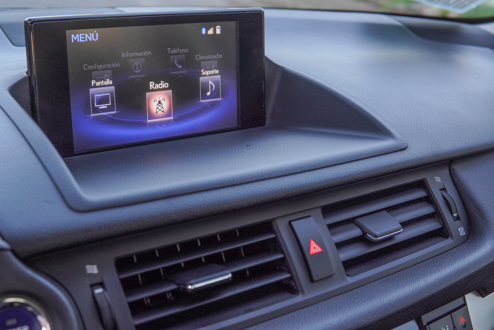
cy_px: 165
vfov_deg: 29.9
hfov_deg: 43.6
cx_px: 247
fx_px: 617
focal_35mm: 45
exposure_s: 1/100
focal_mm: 30
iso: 640
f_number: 5.6
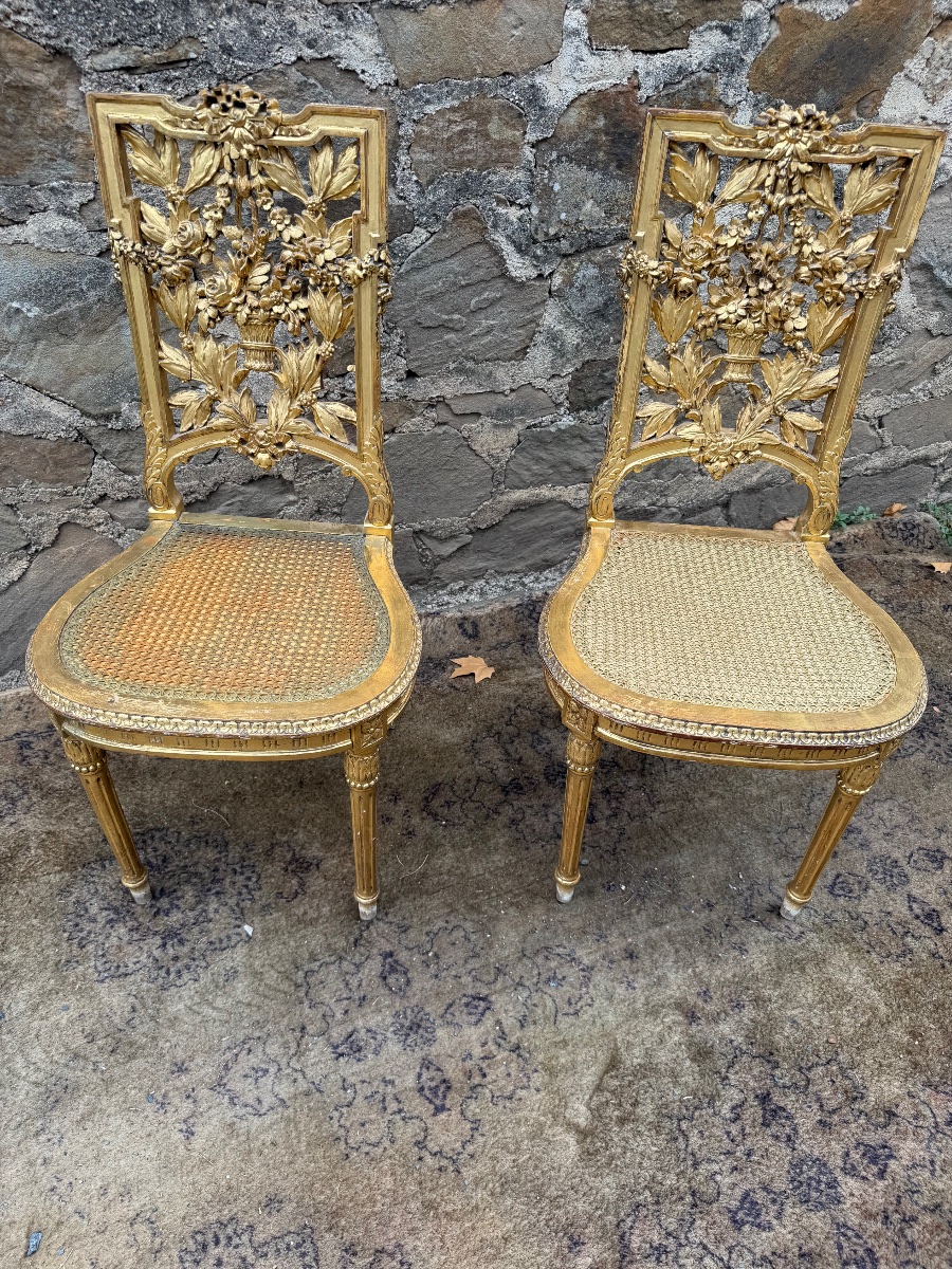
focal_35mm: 24
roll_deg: -1.9
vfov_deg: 71.6
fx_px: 880
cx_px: 476
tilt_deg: -39.6
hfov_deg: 56.8
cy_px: 634
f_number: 1.78
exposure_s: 1/507
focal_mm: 6.76
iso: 80
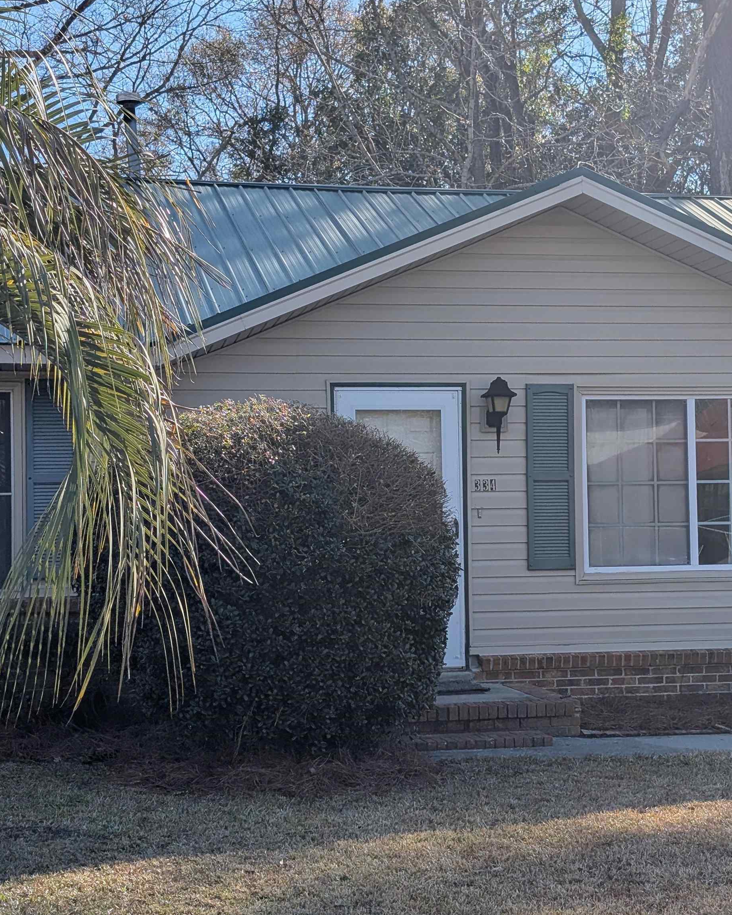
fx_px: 1733
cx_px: 469
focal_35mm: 64
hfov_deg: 23.8
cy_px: 458
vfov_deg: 29.6
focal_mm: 6.9
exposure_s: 1/1255
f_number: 1.68
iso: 18
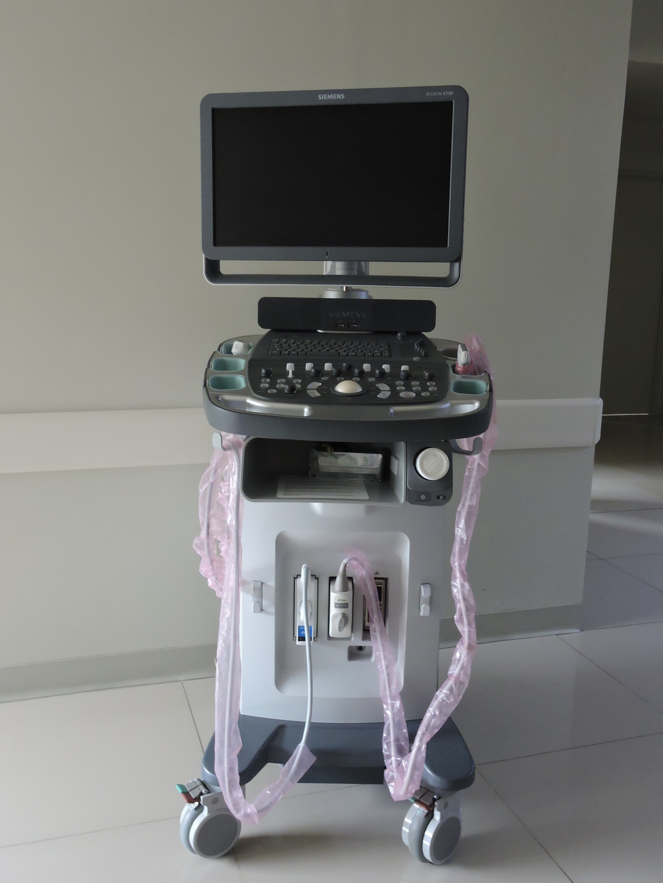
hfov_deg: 43.0
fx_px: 843
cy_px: 442
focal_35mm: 33
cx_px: 332
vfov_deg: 55.3
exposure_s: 1/8
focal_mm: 5.9
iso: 500
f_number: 3.6
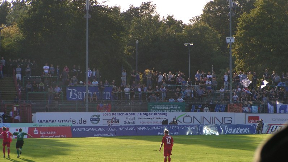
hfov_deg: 10.5
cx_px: 145
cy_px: 74
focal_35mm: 206
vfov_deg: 5.9
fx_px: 1573
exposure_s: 1/320
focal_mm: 28.8
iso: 50
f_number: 5
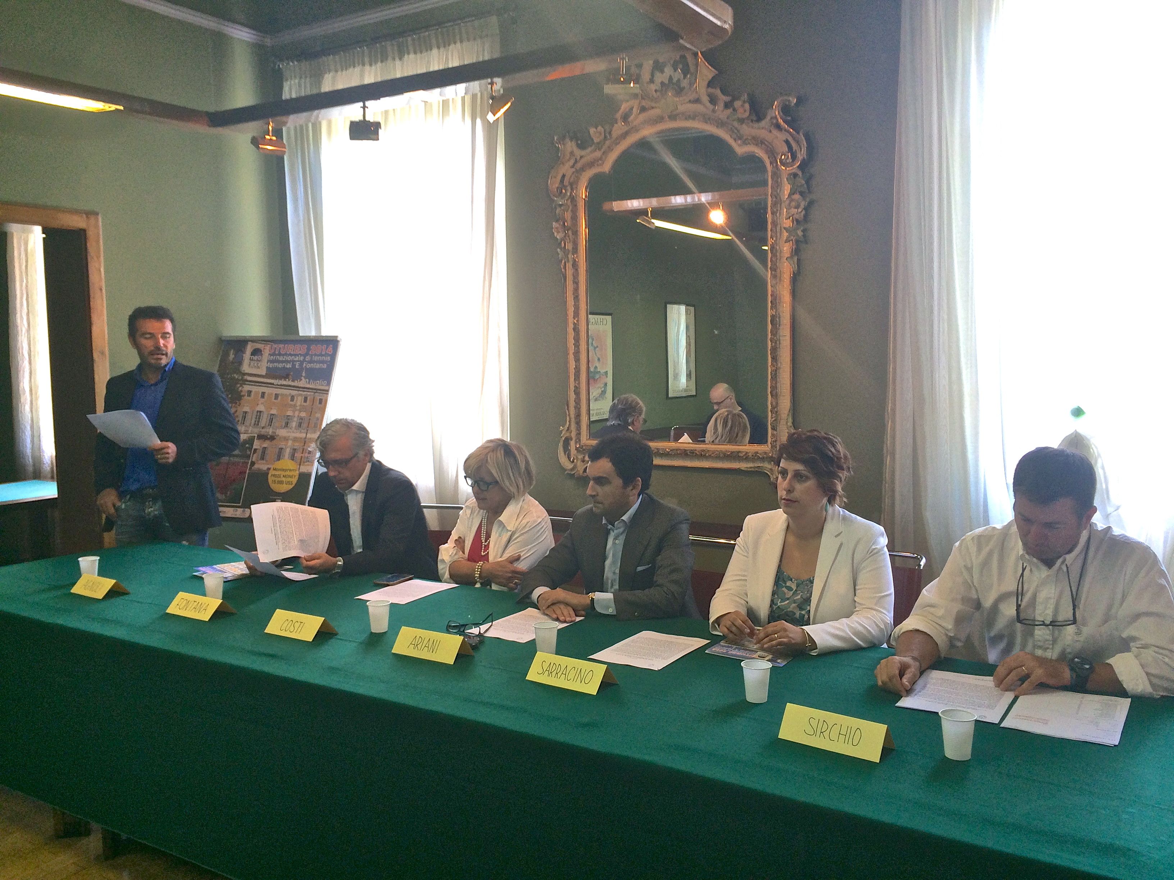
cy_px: 440
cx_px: 587
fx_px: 1017
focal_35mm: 30
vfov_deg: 46.8
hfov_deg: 60.0
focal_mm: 4.12
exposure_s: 1/60
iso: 50
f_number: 2.2
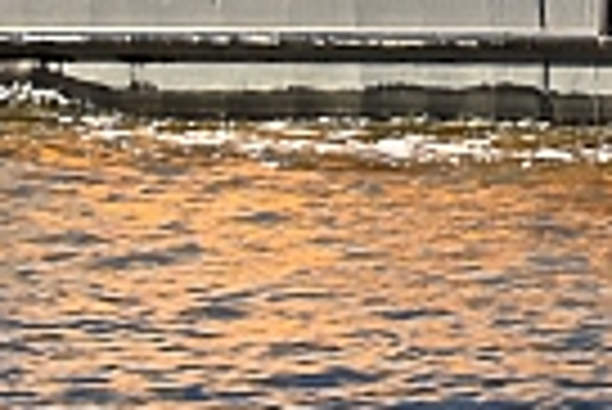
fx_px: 6654
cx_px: 1778
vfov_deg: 3.5
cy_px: -516
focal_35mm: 391
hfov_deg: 5.0
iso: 100
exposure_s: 1/100
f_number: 5
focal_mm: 52
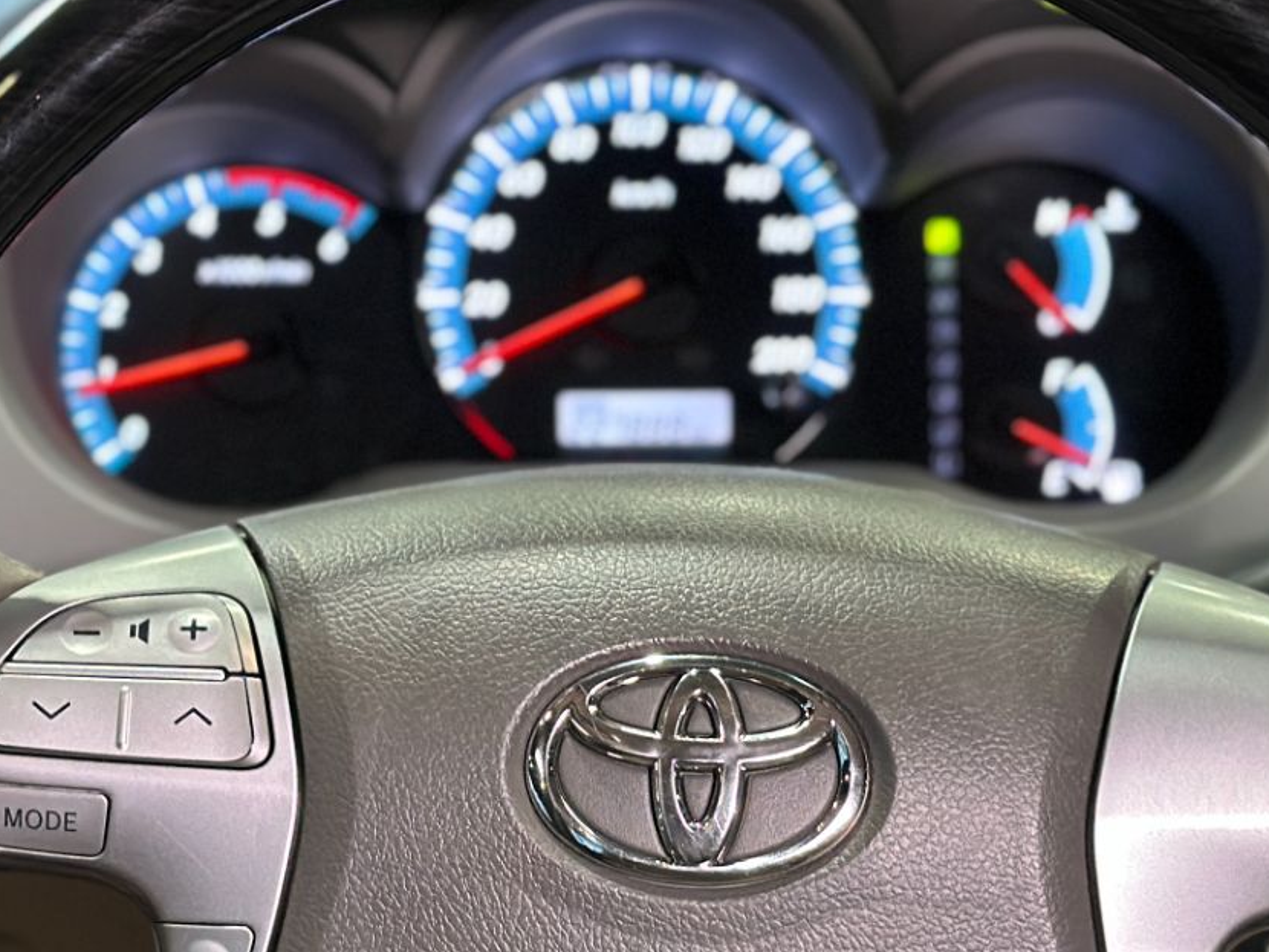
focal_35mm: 111
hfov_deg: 17.7
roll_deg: +0.6
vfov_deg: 13.3
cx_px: 653
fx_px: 4070
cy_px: 709
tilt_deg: -19.7
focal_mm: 6.86
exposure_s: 1/40
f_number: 1.78
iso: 250
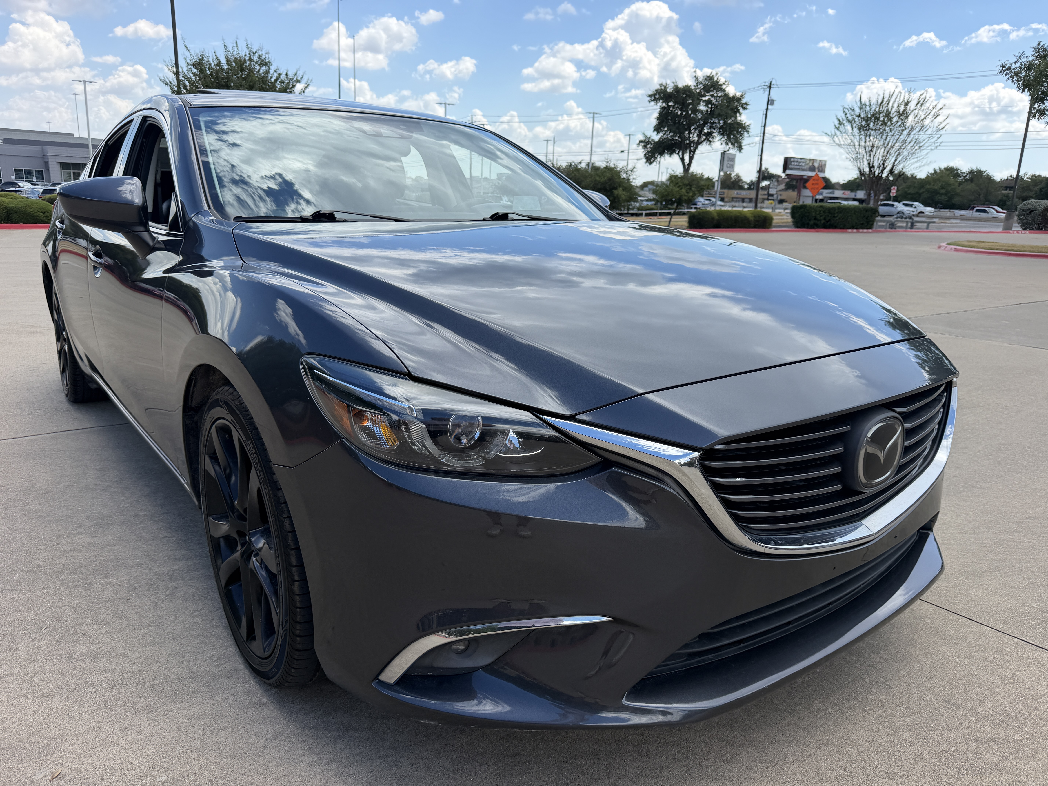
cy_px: 393
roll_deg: -1.8
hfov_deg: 71.6
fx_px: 727
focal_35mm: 24
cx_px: 524
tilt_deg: -14.5
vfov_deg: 56.8
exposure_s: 1/2370
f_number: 1.78
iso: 80
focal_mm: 6.76
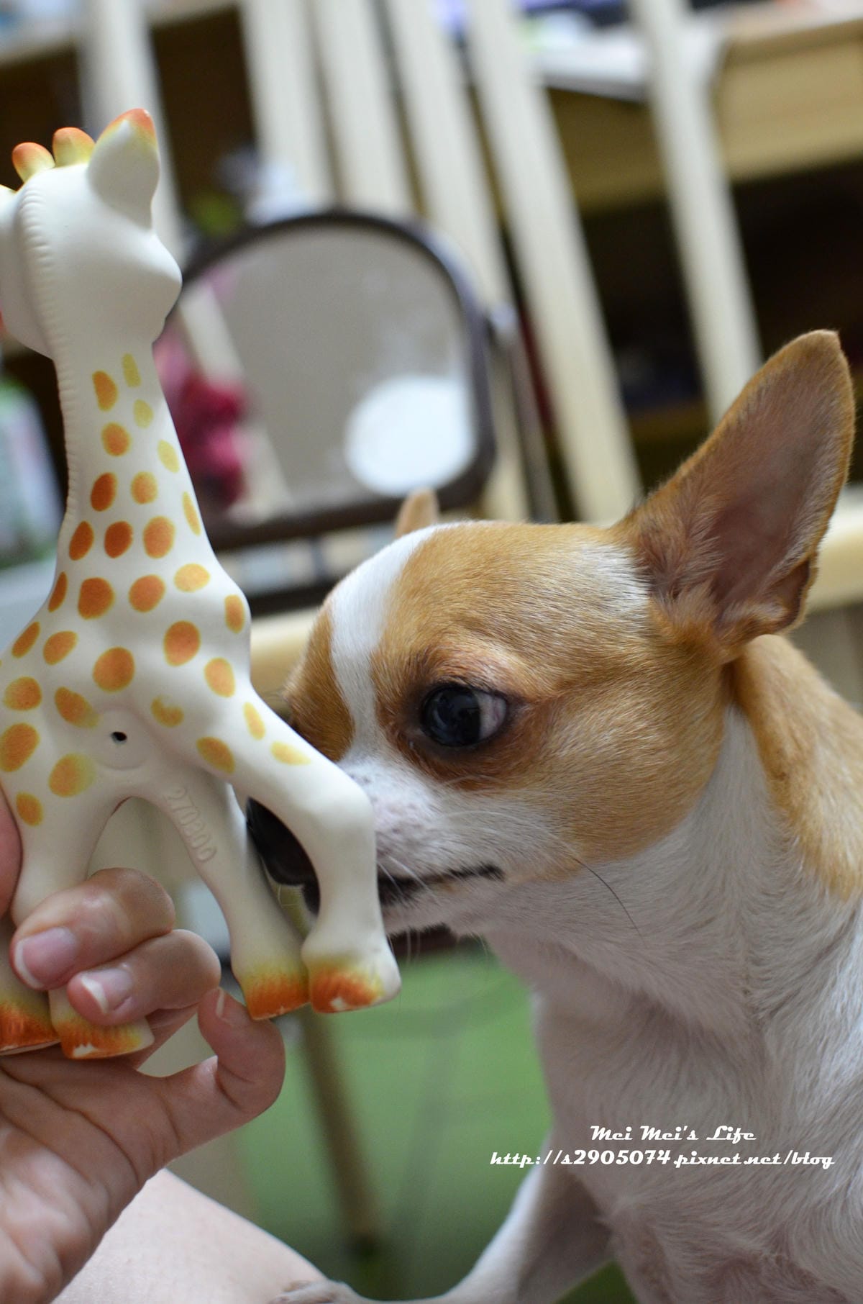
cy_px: 652
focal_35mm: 52
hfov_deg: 25.6
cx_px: 432
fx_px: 1896
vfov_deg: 37.9
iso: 1250
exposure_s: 1/50
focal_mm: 35
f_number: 3.5
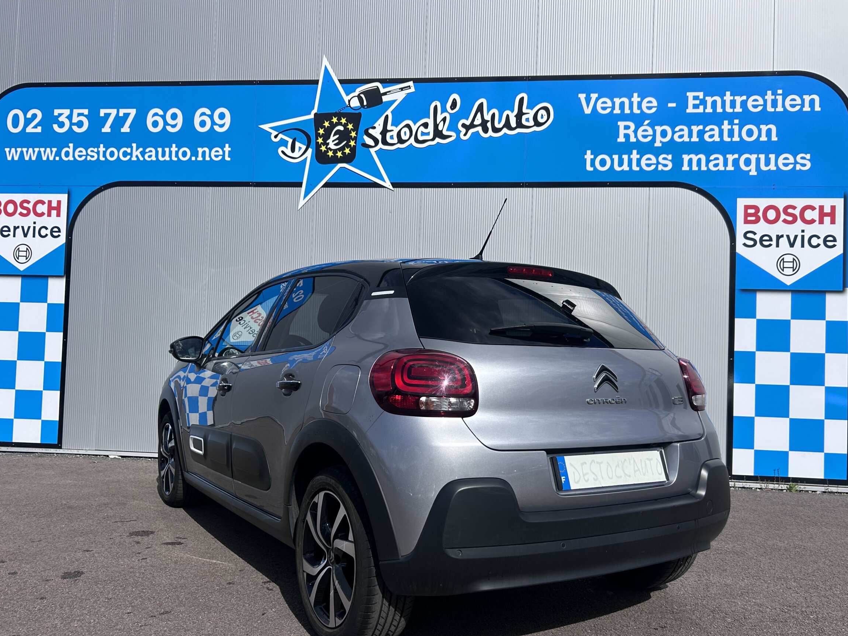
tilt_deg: +1.2
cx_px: 416
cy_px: 339
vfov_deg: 48.2
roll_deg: -1.9
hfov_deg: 61.7
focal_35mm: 29
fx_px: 710
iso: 50
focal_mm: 5.7
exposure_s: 1/10309
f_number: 1.5
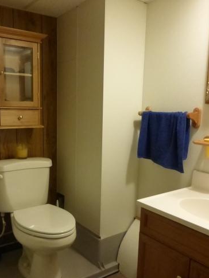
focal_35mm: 33
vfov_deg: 55.2
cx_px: 81
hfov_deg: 42.7
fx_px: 266
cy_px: 156
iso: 800
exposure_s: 1/30
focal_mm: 4.3
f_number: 3.3
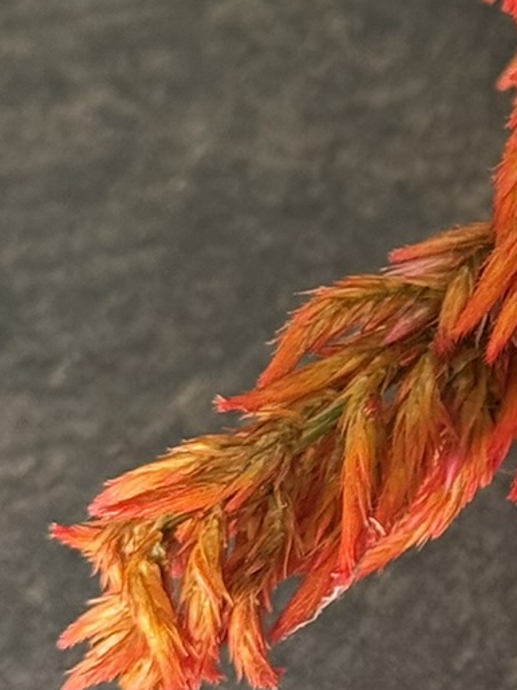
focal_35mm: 191
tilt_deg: -48.7
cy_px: 137
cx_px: 1005
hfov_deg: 7.5
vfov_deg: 10.3
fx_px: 3805
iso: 125
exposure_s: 1/43
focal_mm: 6.76
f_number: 1.78
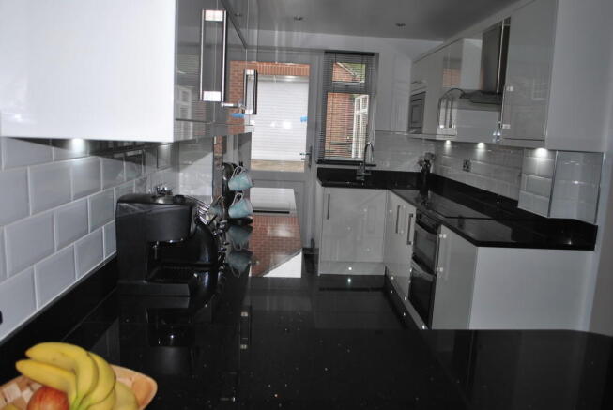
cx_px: 306
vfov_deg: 48.0
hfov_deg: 67.3
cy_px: 205
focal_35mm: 27
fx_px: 460
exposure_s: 1/60
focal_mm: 18
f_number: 3.5
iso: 100
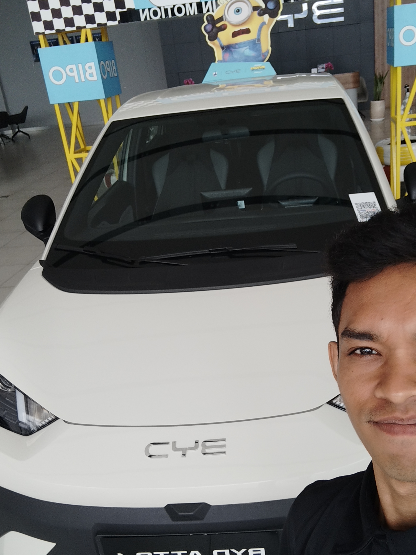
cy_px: 288
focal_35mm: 26
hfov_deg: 52.5
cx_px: 259
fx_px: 417
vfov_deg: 67.3
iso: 50
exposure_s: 1/659
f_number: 2.45
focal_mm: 3.49
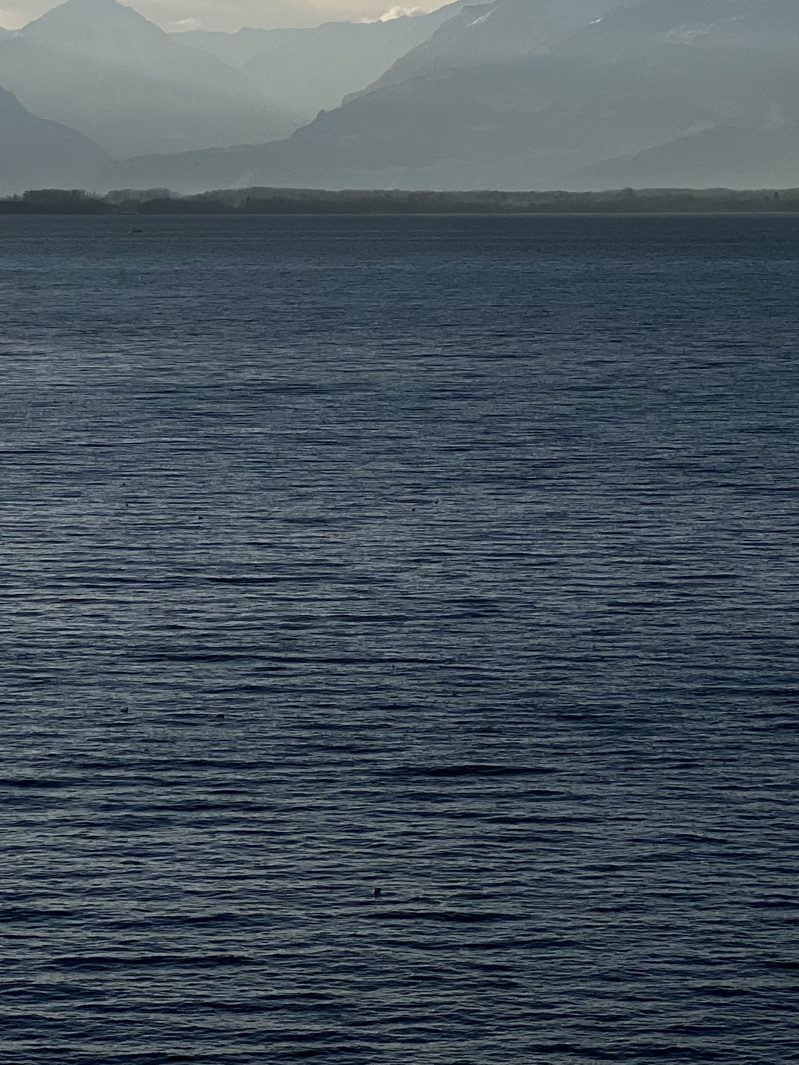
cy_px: 87
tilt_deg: +3.1
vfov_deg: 12.0
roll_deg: +1.1
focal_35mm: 164
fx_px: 5047
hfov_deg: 9.1
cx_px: 384
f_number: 2.8
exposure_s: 1/2370
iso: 32
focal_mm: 9
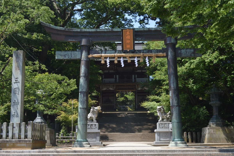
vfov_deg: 28.0
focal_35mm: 48
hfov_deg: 41.1
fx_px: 312
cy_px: 78
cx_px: 117
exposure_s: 1/320
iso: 400
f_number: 9
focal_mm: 32
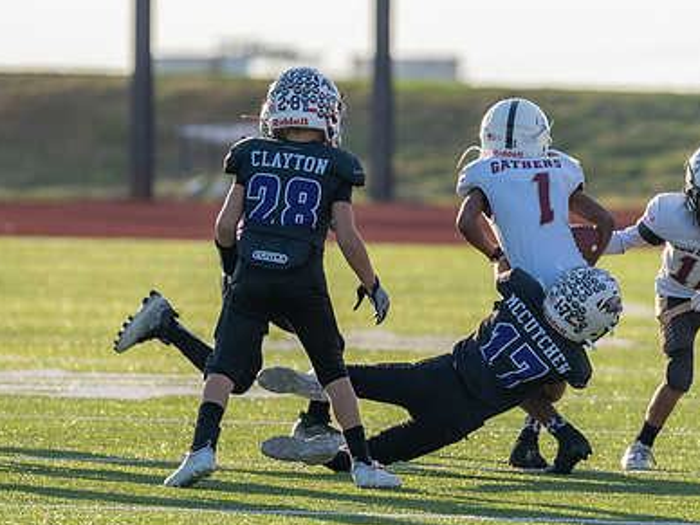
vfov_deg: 2.5
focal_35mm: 597
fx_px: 12072
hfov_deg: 3.3
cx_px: 444
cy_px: 276
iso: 125
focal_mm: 200
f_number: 2.8
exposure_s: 1/1250
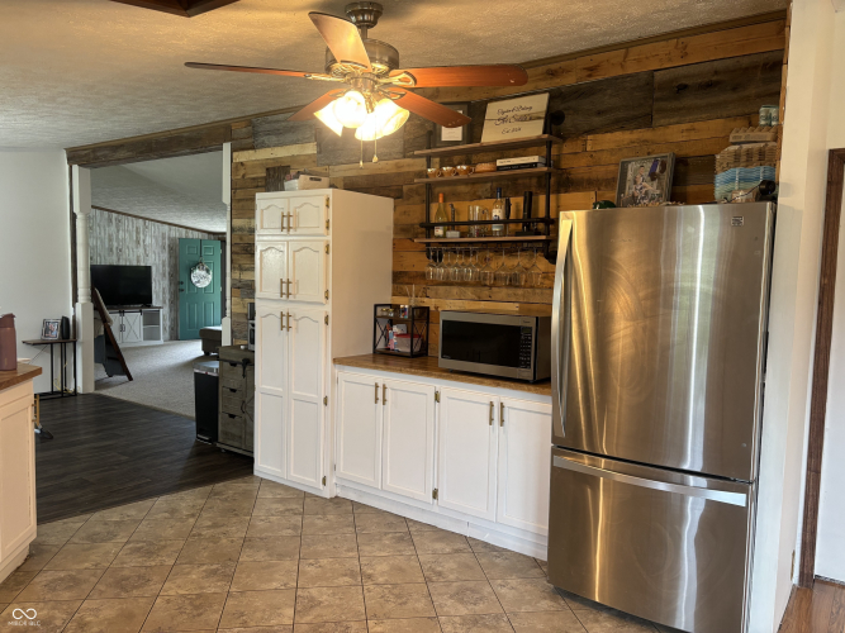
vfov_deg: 53.0
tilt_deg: -4.3
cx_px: 422
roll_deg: -1.5
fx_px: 635
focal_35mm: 26
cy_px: 316
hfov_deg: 67.3
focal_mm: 5.96
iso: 160
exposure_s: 1/60
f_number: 1.6
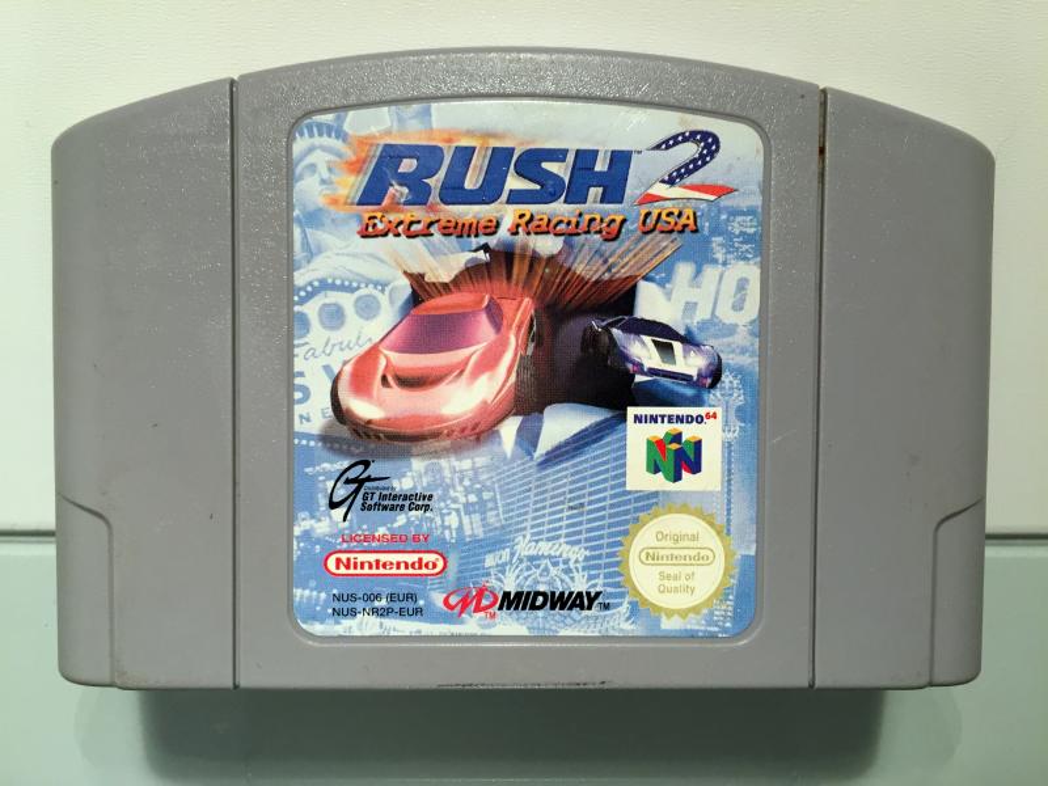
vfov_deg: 48.2
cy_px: 393
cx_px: 524
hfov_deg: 61.7
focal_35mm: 29
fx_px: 878
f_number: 2.2
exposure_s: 1/33
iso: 50
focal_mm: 4.15
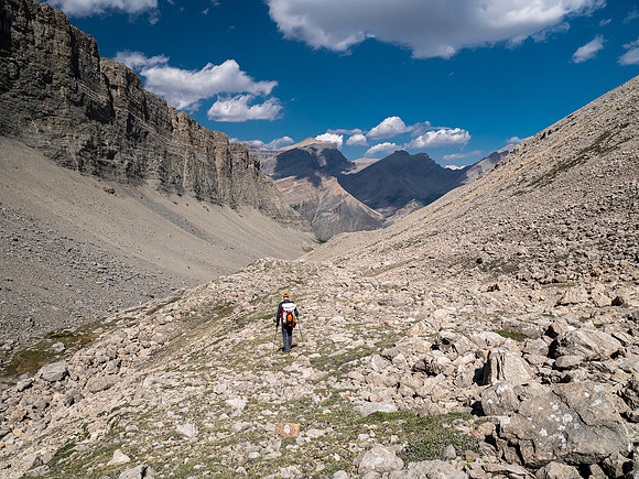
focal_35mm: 24
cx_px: 320
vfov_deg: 56.8
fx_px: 443
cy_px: 240
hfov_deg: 71.6
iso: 200
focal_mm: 12
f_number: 8
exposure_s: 1/400
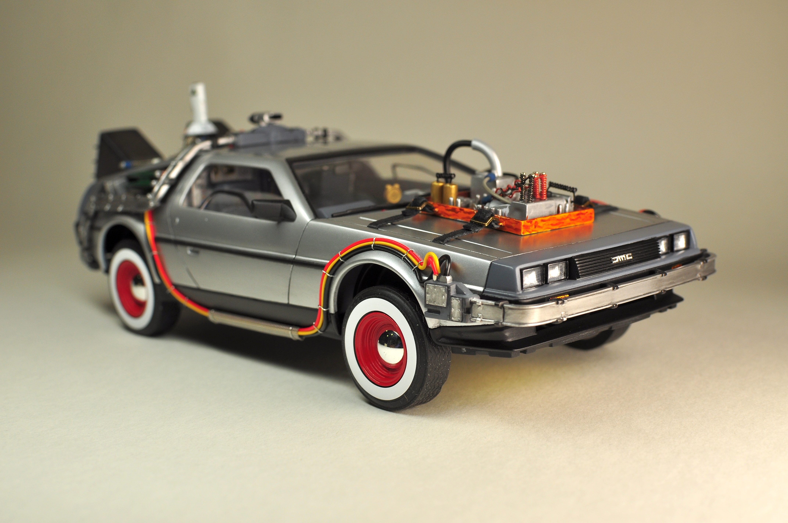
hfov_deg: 37.9
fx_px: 1148
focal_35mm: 52
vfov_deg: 25.7
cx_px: 394
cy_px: 262
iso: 200
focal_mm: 35
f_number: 7.1
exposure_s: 1/200
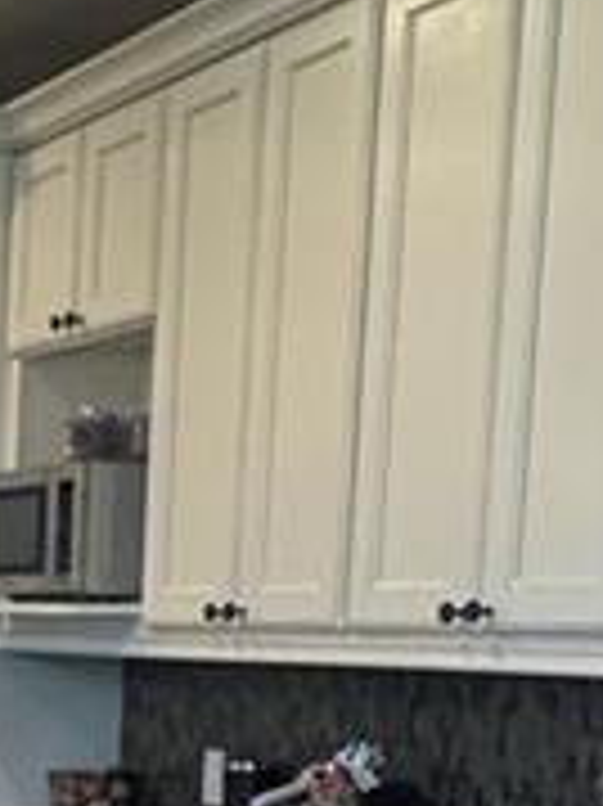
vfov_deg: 20.2
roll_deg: -0.6
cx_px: -878
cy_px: 829
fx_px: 2186
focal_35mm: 94
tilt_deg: -5.5
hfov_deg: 12.2
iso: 320
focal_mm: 2.22
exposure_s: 1/120
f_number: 2.2
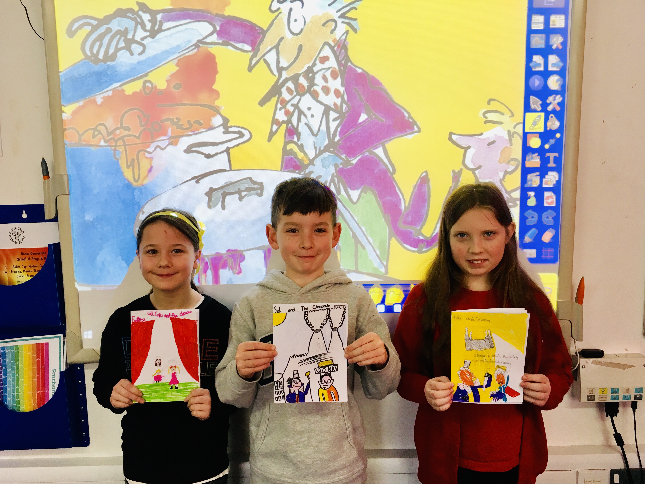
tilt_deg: -6.2
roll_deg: +0.4
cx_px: 322
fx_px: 540
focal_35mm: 29
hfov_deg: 61.7
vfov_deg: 48.2
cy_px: 242
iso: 32
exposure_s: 1/33
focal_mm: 4.15
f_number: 2.2
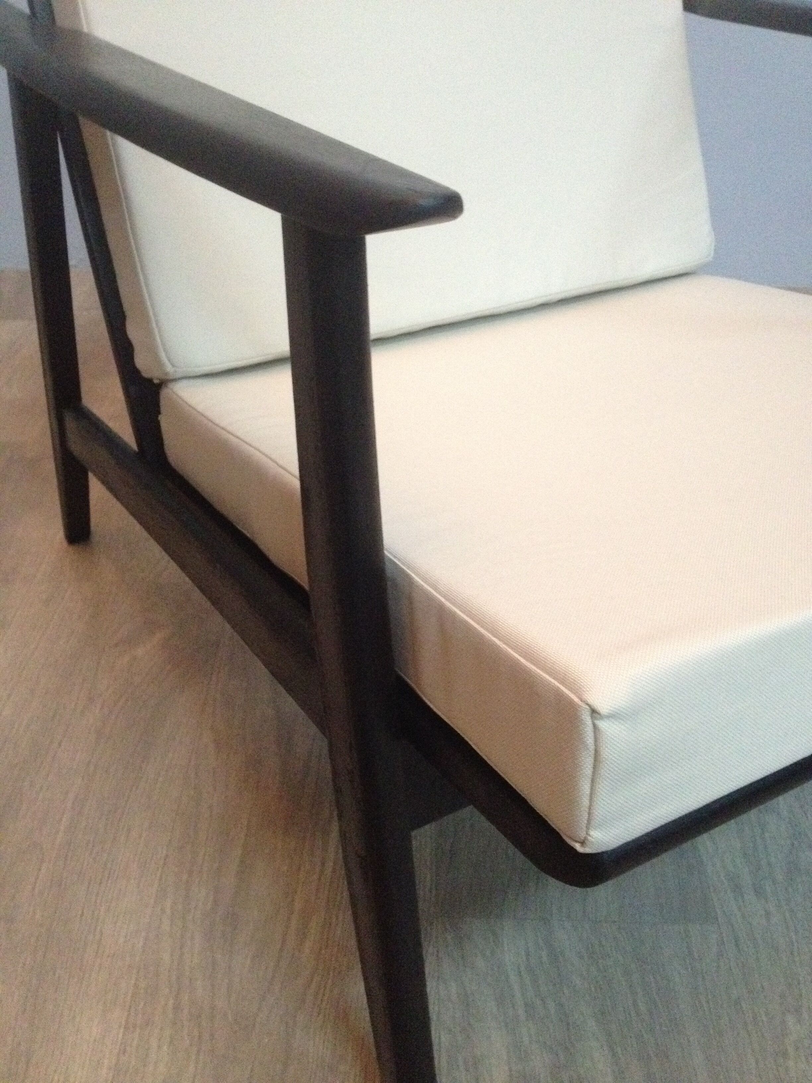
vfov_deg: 52.6
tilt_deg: -31.5
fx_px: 1095
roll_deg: -2.3
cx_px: 406
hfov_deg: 40.7
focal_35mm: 35
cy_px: 542
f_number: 2.4
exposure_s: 1/17
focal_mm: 4.28
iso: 640
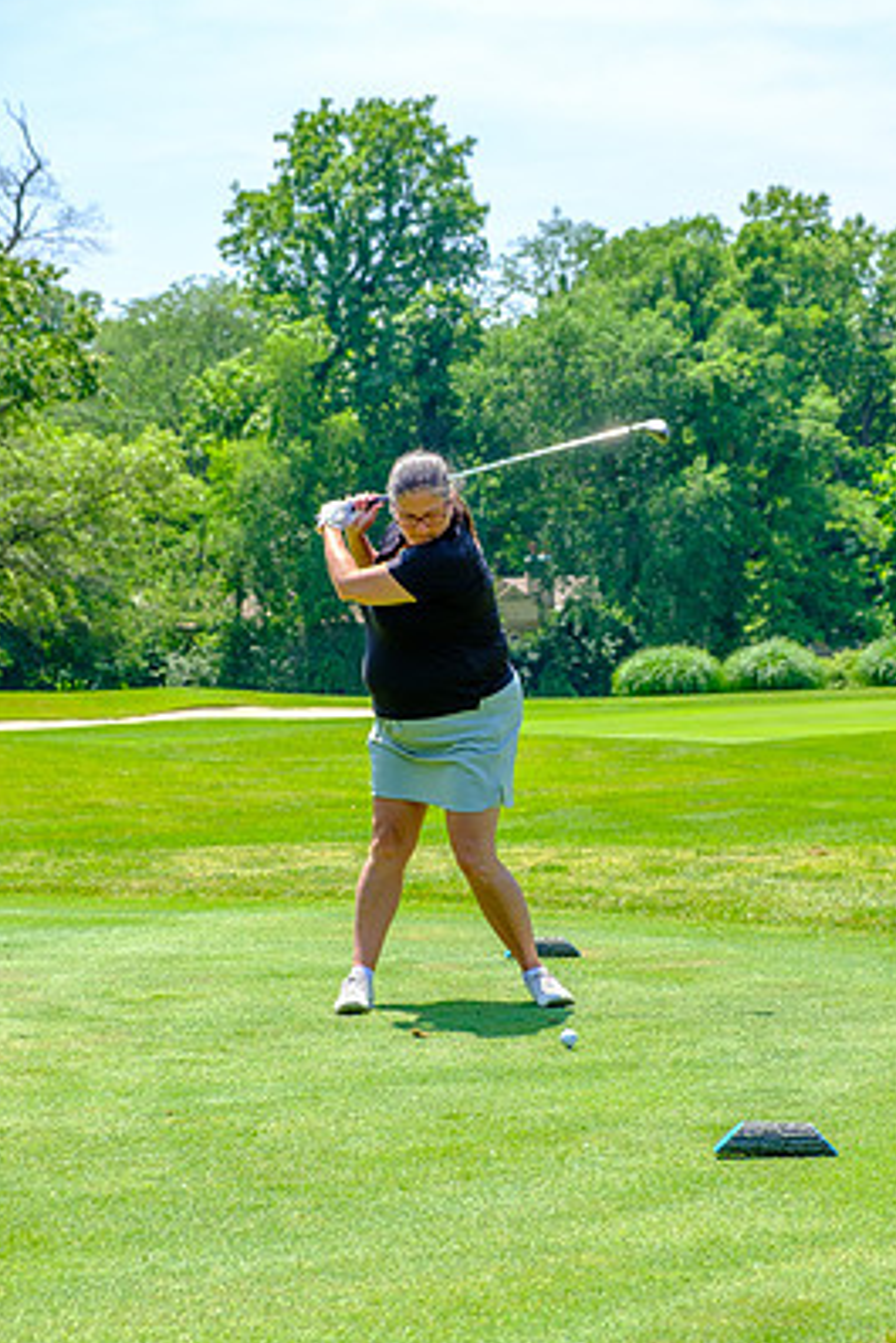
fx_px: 3506
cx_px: 504
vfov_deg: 21.7
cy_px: 680
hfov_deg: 14.6
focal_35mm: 94
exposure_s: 1/250
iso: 200
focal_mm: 55
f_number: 5.6
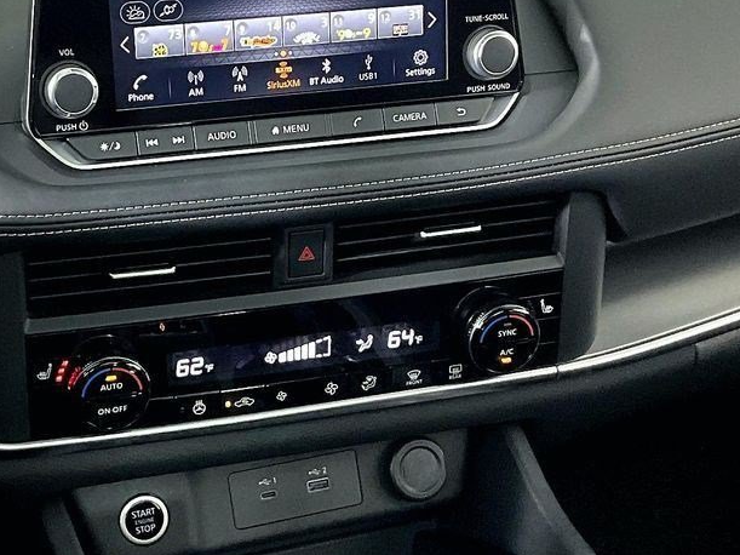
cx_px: 265
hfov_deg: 25.6
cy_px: 247
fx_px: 1624
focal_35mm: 76
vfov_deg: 19.4
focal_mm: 3
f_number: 1.8
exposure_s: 1/60
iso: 250
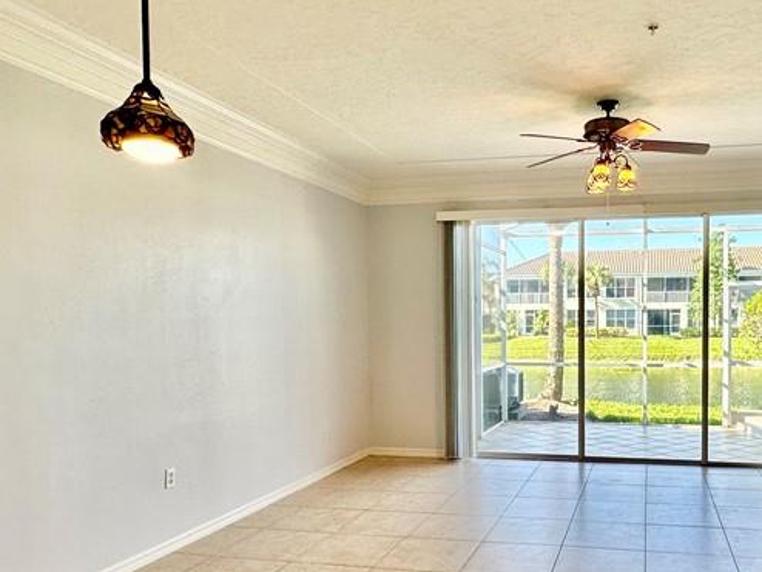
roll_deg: +0.2
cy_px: 344
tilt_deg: -2.2
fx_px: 639
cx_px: 531
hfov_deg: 59.6
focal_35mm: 29
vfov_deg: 48.0
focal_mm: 2.22
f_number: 2.2
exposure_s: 1/120
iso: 64
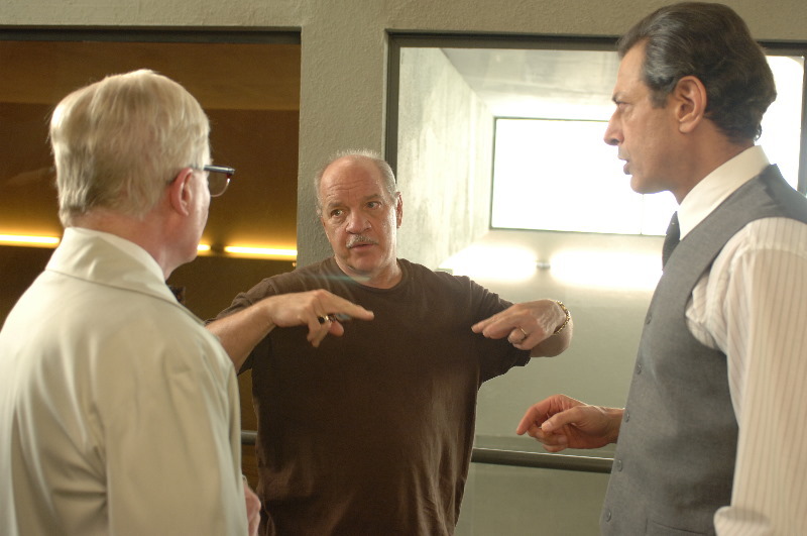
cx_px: 404
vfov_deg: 31.8
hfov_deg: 46.5
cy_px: 268
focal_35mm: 42
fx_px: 940
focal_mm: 28
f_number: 3.2
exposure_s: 1/30
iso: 400
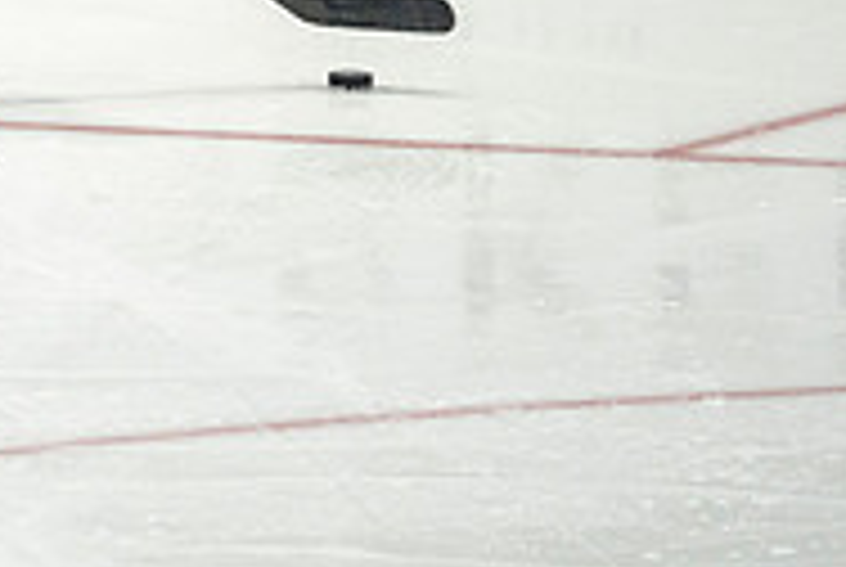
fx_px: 43543
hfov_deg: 1.1
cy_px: -290
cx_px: -238
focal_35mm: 1850
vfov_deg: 0.7
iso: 1600
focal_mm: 600
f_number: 4
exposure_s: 1/640
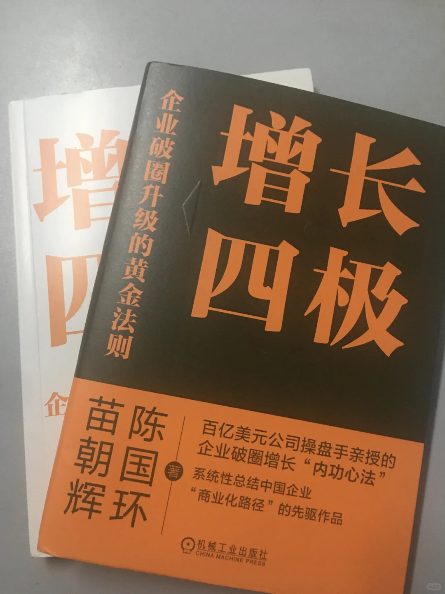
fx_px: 497
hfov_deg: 48.2
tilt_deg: -81.5
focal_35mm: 29
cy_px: 297
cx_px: 222
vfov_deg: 61.7
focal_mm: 4.15
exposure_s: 1/17
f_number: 2.2
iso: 100
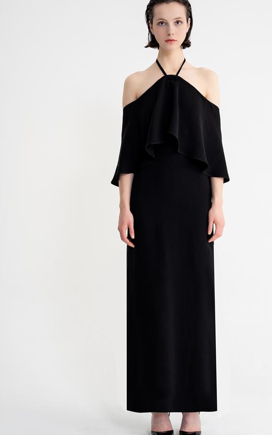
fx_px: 860
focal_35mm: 72
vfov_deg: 28.4
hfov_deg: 18.0
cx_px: 169
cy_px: 214
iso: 100
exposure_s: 1/125
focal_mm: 60.4
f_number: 7.1
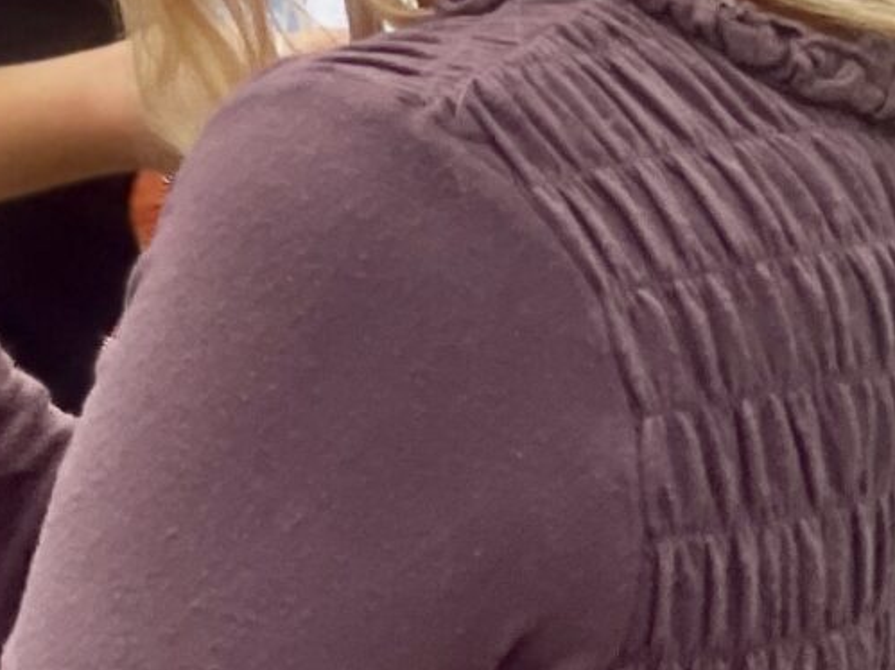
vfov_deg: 5.5
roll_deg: -0.8
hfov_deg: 7.2
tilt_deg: -14.8
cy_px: -75
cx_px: -882
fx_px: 6902
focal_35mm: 267
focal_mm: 6
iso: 32
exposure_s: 1/353
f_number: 2
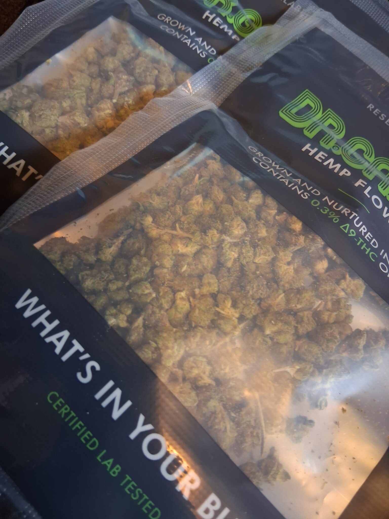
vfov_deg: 67.3
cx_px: 194
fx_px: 390
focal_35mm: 26
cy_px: 260
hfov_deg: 53.1
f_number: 1.8
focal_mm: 3.98
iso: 500
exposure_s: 1/25
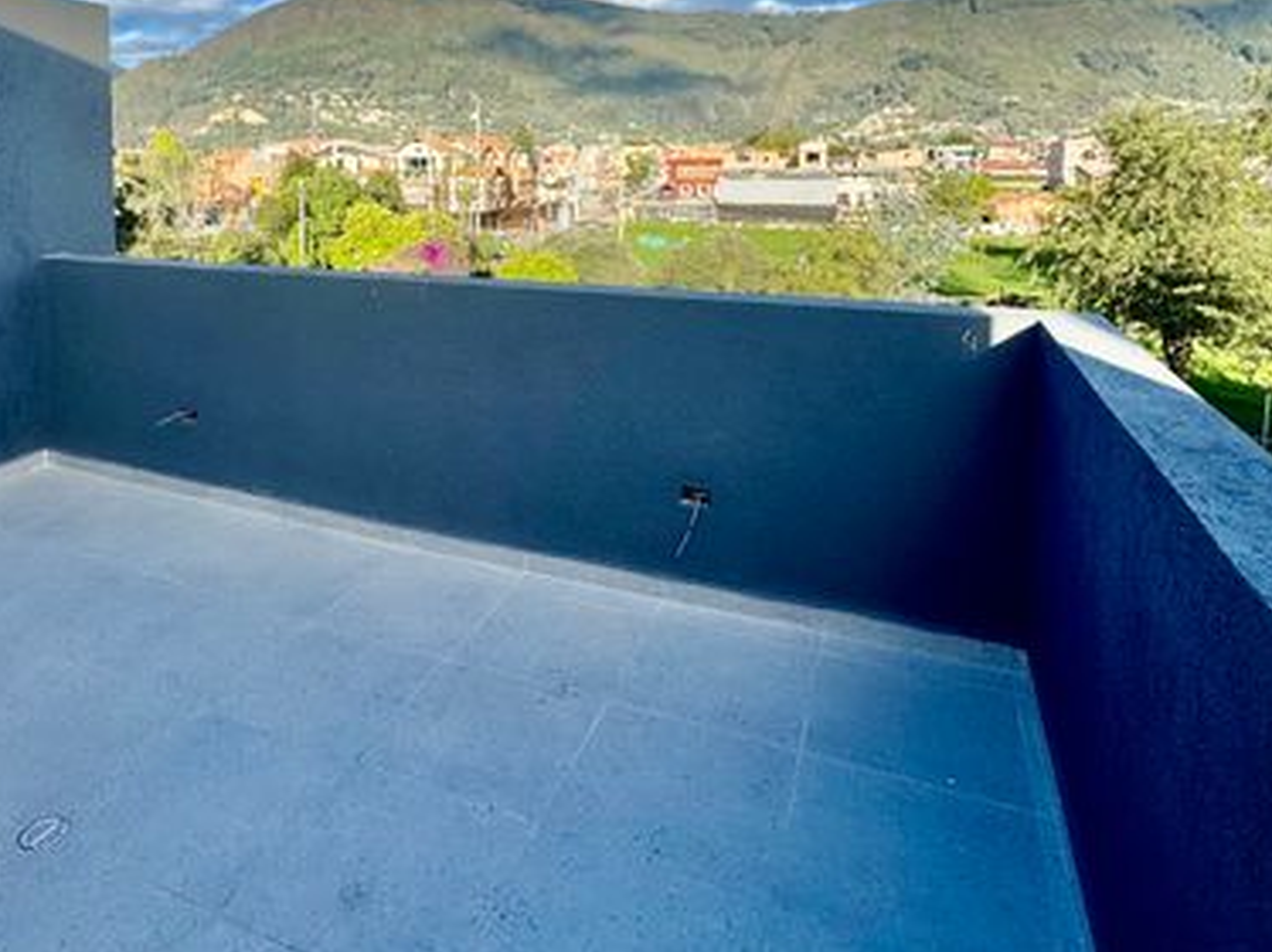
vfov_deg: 51.9
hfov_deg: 68.1
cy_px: 211
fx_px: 918
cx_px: 461
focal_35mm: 25
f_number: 2.2
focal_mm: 2.22
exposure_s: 1/1006
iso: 40
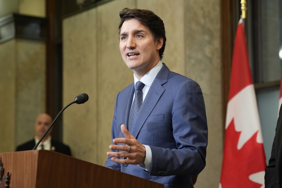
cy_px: 94
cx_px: 141
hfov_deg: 22.1
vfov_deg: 14.9
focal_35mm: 92
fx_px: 720
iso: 2000
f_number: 4
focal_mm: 92
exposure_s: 1/250
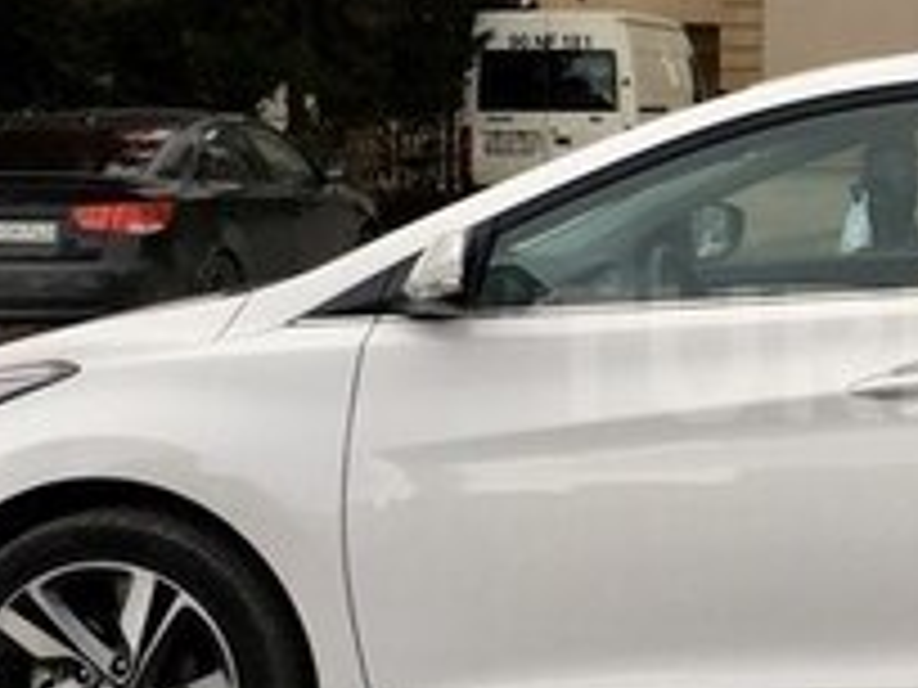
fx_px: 2493
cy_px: 353
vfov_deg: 15.7
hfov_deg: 20.0
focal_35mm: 94
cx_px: 994
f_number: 2.2
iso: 40
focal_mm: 4.15
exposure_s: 1/100
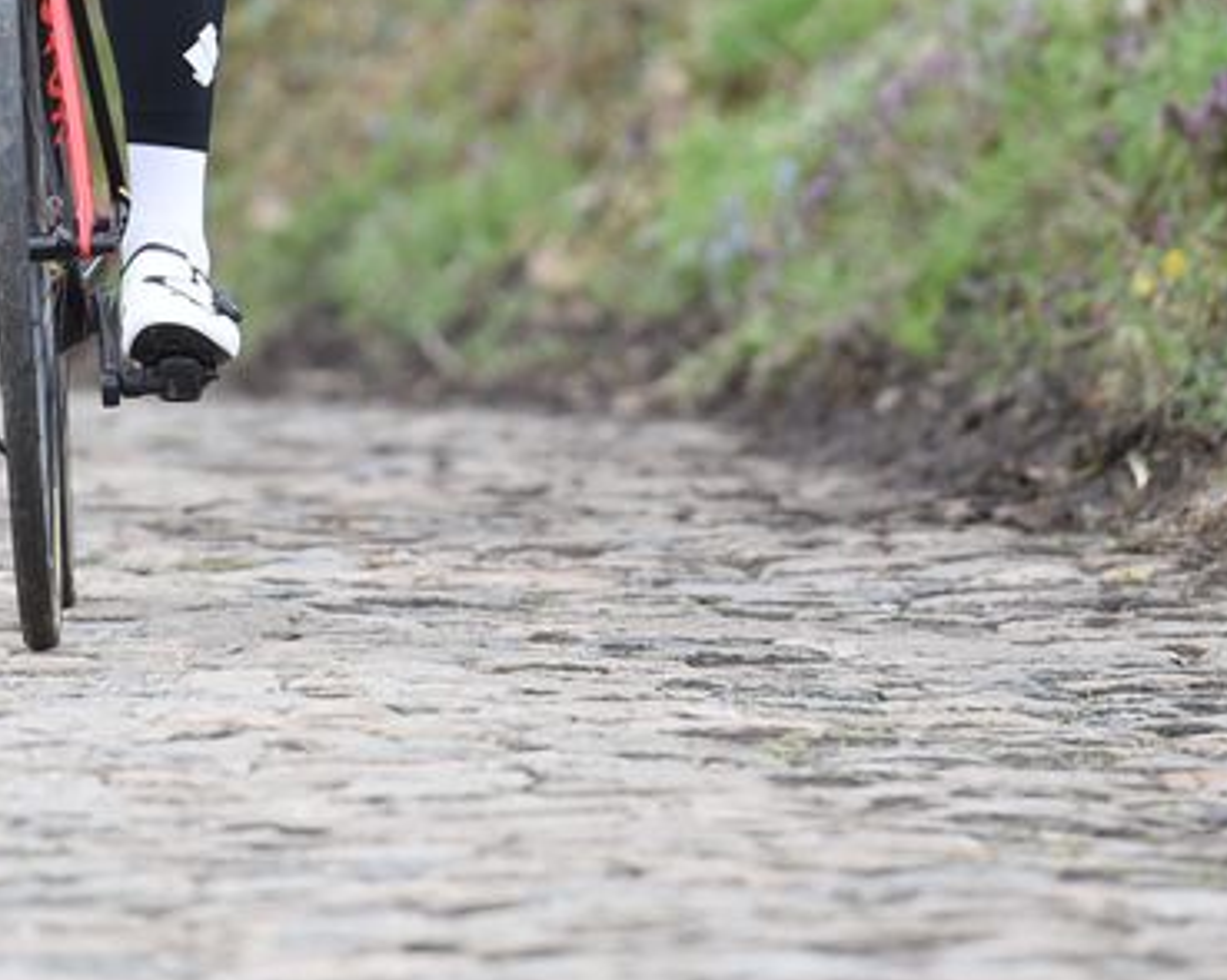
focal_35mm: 610
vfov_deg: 2.5
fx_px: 22146
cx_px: 120
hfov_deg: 3.2
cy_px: -234
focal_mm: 200
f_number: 4
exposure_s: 1/1000
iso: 800
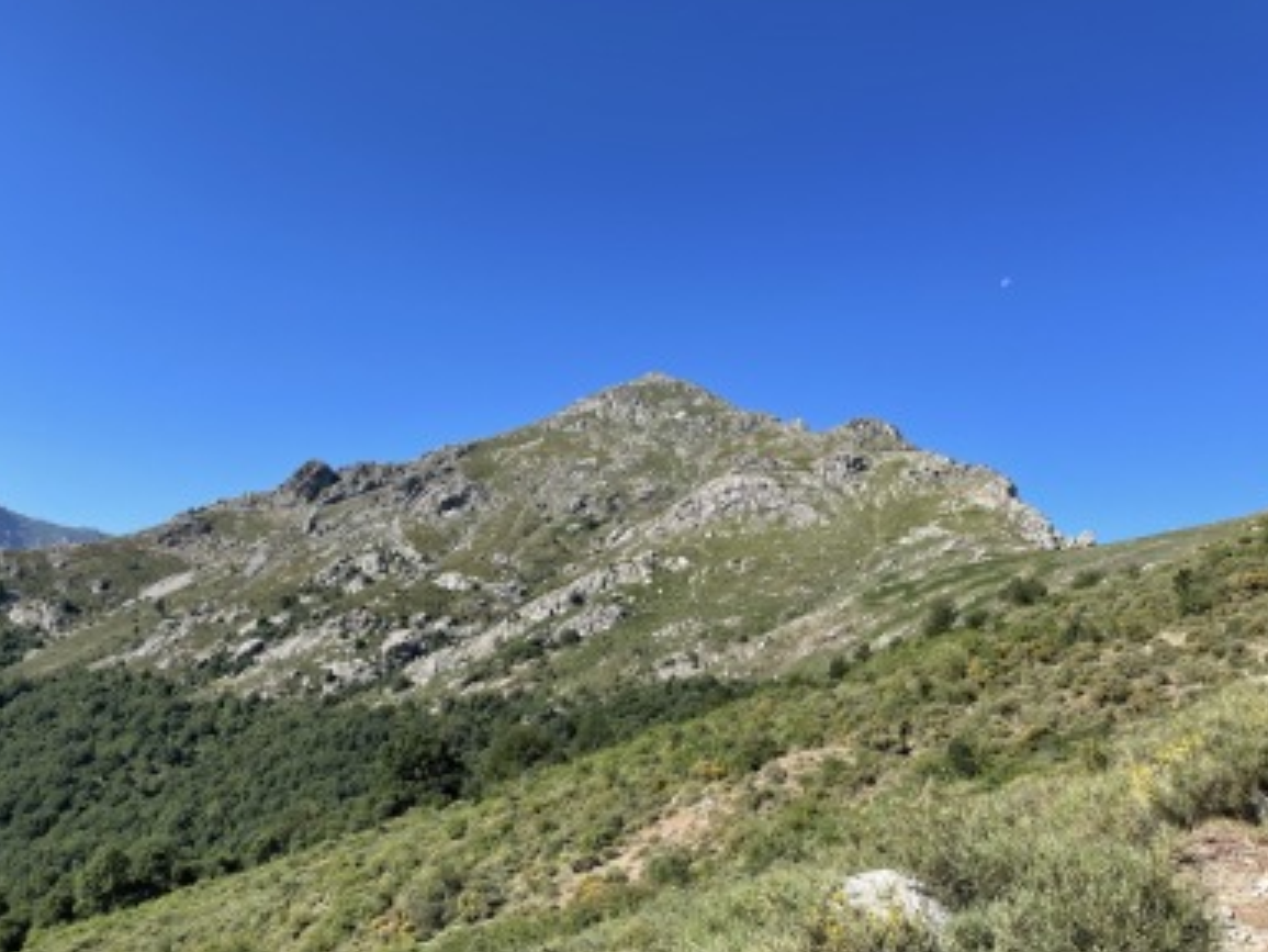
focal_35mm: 27
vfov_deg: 51.4
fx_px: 989
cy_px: 478
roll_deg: -5.2
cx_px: 626
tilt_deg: +14.1
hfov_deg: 65.3
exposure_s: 1/2257
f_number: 1.6
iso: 32
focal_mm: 4.2
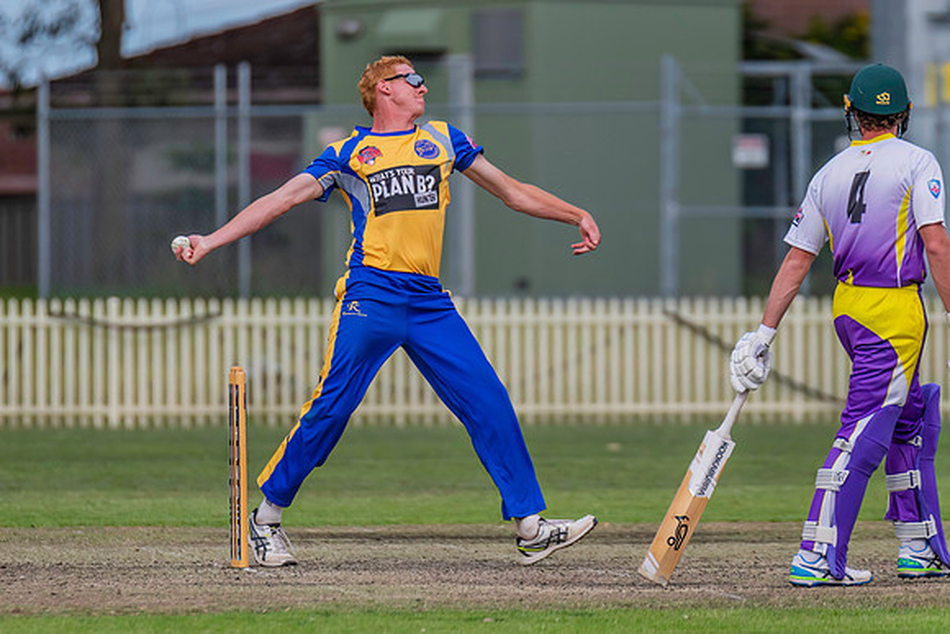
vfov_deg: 2.2
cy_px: 284
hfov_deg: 3.3
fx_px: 16657
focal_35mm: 631
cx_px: 356
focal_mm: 500
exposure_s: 1/2500
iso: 800
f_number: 5.6
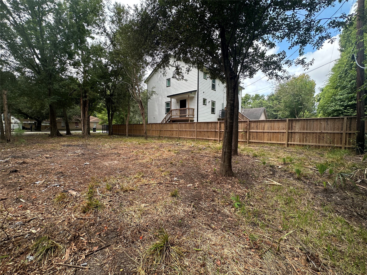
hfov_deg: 102.1
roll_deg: +0.1
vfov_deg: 85.7
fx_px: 148
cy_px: 138
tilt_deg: -3.5
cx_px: 184
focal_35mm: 14
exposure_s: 1/282
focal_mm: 2.22
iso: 40
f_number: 2.2
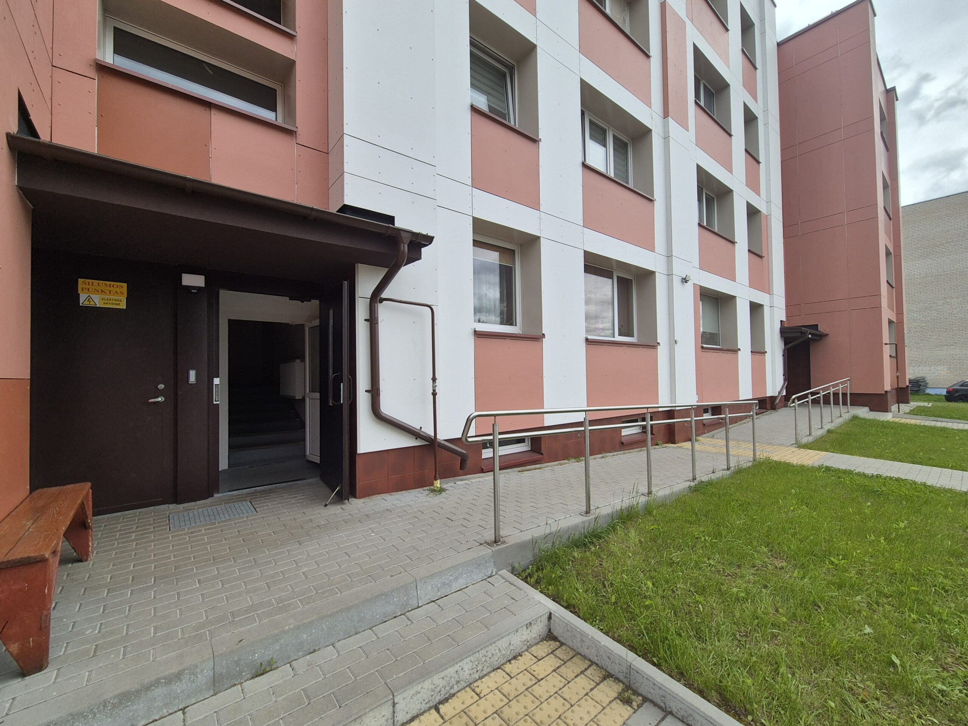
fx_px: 364
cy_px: 363
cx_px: 484
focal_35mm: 13
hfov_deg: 106.2
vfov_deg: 89.9
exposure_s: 1/1780
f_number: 2.2
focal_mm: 2.2
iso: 50
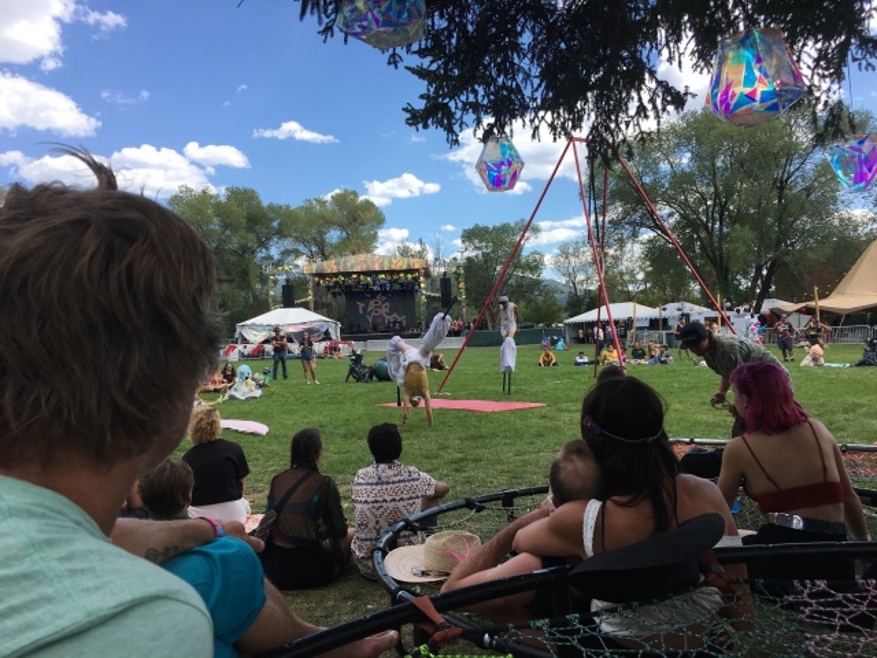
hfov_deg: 61.7
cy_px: 329
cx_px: 438
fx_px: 735
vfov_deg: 48.2
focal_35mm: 29
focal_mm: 4.15
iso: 25
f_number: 2.2
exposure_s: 1/884
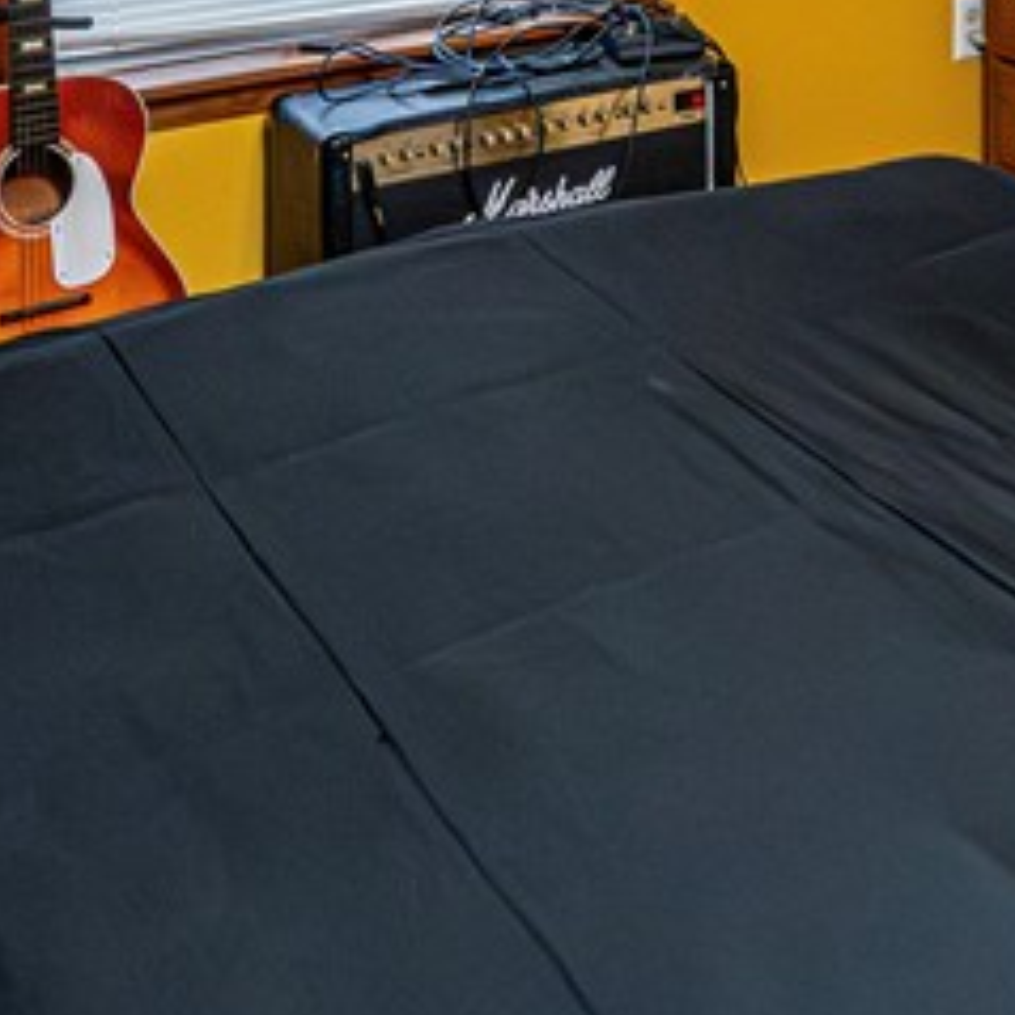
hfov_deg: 30.1
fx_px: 1791
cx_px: 932
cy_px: -474
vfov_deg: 24.9
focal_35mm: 54
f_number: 9
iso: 10000
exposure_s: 1/160
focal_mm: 14
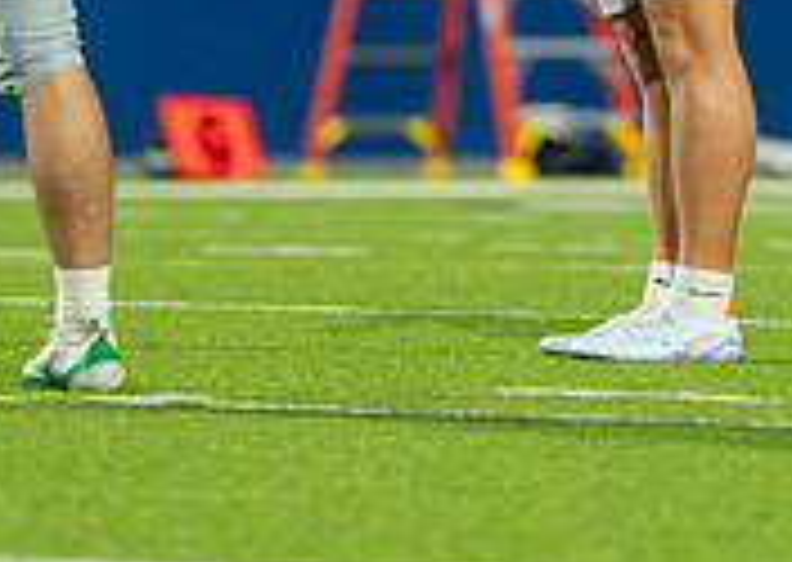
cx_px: 612
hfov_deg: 2.3
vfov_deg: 1.7
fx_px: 19397
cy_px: -436
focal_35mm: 864
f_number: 2.8
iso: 1600
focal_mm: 200
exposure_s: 1/1250
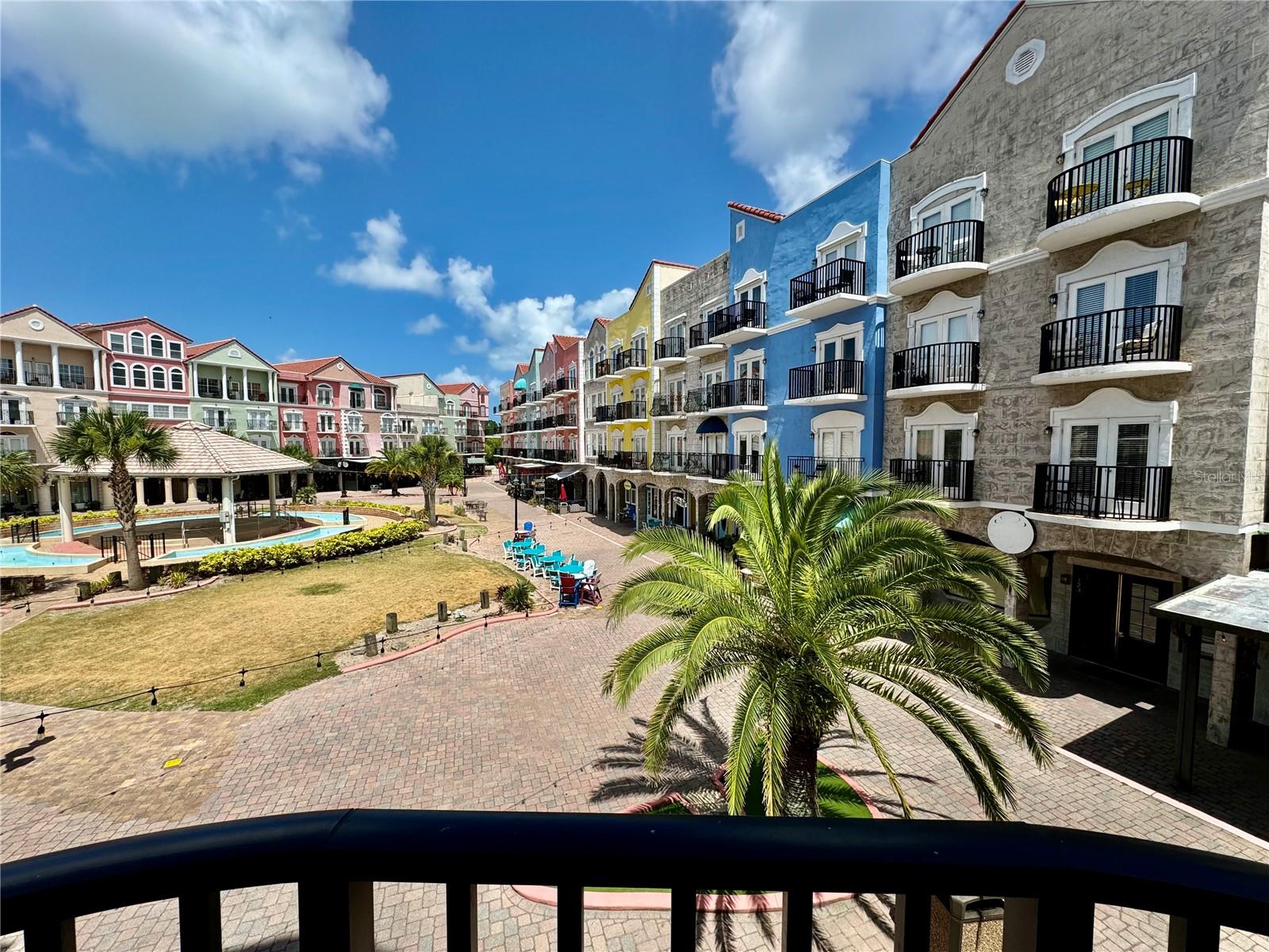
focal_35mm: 14
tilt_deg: -3.9
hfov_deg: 102.1
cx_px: 634
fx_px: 513
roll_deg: +0.0
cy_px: 476
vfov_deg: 85.7
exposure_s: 1/2273
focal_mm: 2.22
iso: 50
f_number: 2.2
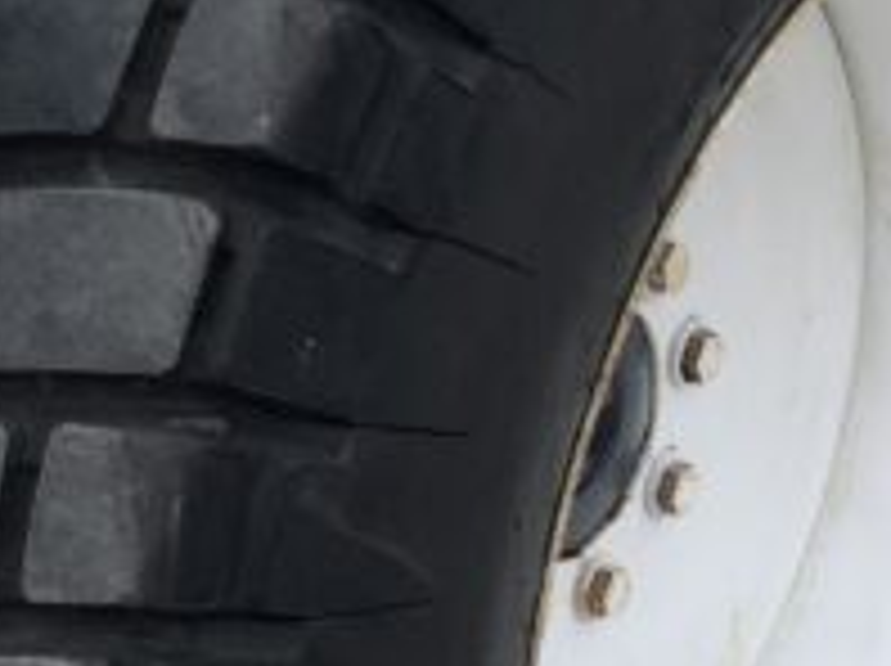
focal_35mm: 150
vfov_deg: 9.8
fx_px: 3856
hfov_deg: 13.1
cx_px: 756
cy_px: 567
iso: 16
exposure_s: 1/759
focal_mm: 3
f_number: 1.8
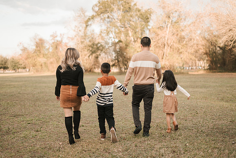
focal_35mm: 52
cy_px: 79
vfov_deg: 26.2
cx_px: 120
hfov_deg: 38.5
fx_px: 338
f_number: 2
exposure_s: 1/1000
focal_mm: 50
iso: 200
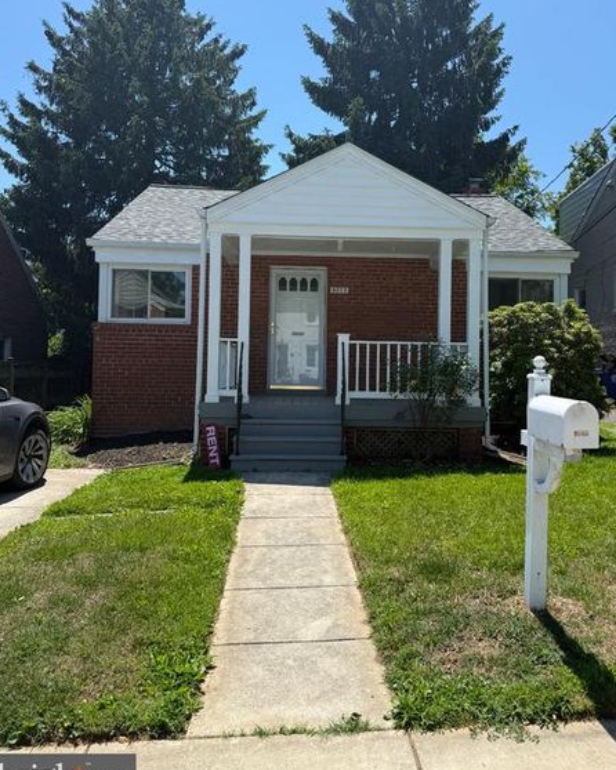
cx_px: 331
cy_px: 343
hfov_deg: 51.5
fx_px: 638
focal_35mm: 28
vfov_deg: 62.1
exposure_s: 1/4167
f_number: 1.78
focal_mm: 6.76
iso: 80
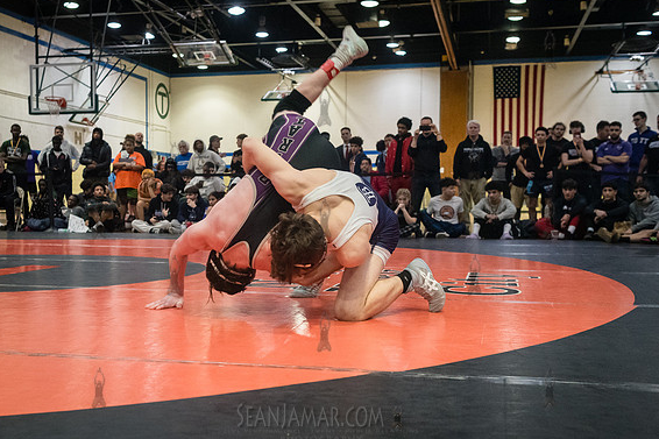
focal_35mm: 43
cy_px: 241
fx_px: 787
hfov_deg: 45.3
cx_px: 275
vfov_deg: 31.1
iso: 8000
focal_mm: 35
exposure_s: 1/400
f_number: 4
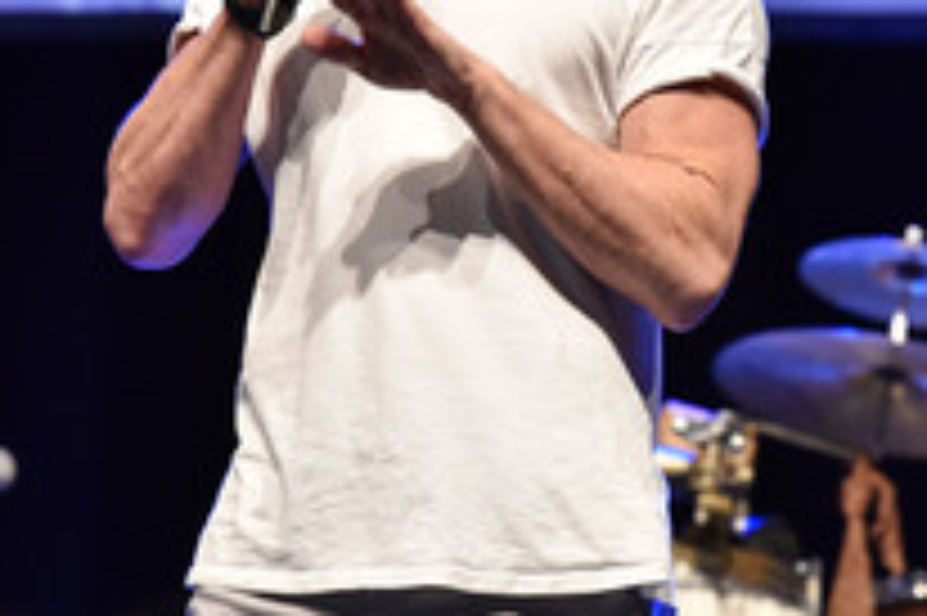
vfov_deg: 3.7
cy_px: 90
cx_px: 560
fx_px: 9571
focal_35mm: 372
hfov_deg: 5.5
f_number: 4.5
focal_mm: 170
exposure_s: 1/160
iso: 2500
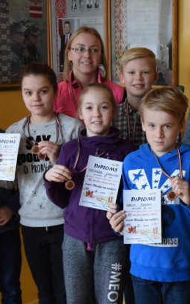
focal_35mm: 79
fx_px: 657
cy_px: 199
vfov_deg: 26.0
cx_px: 172
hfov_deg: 16.2
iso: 3200
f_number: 3.8
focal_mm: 21
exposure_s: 1/500
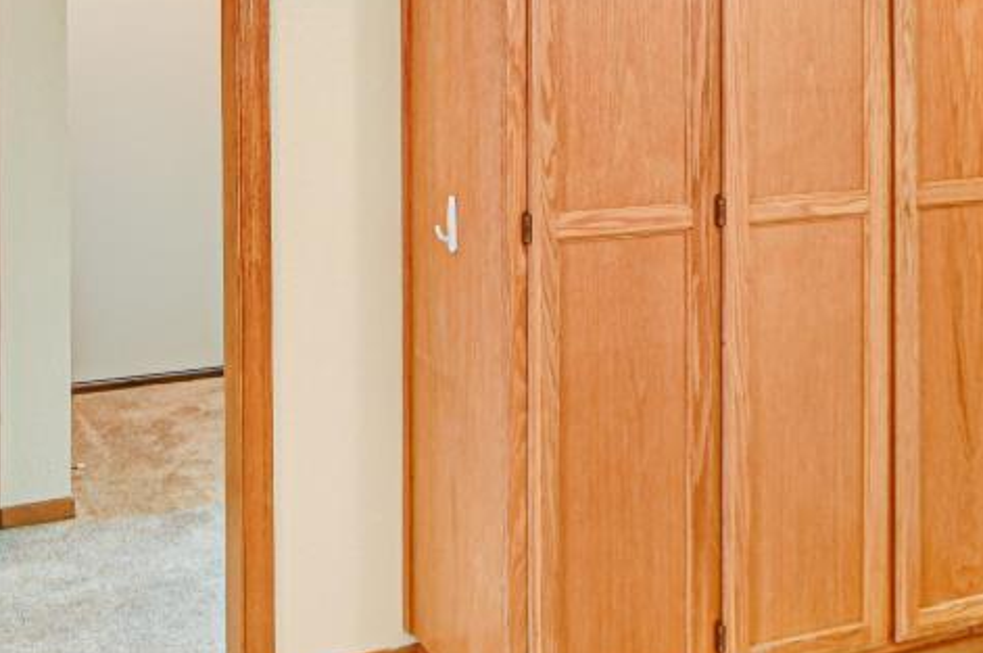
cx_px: 461
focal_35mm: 51
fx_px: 1391
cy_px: -118
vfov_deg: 24.2
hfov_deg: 38.9
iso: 100
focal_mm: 11
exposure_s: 1/30
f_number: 3.5
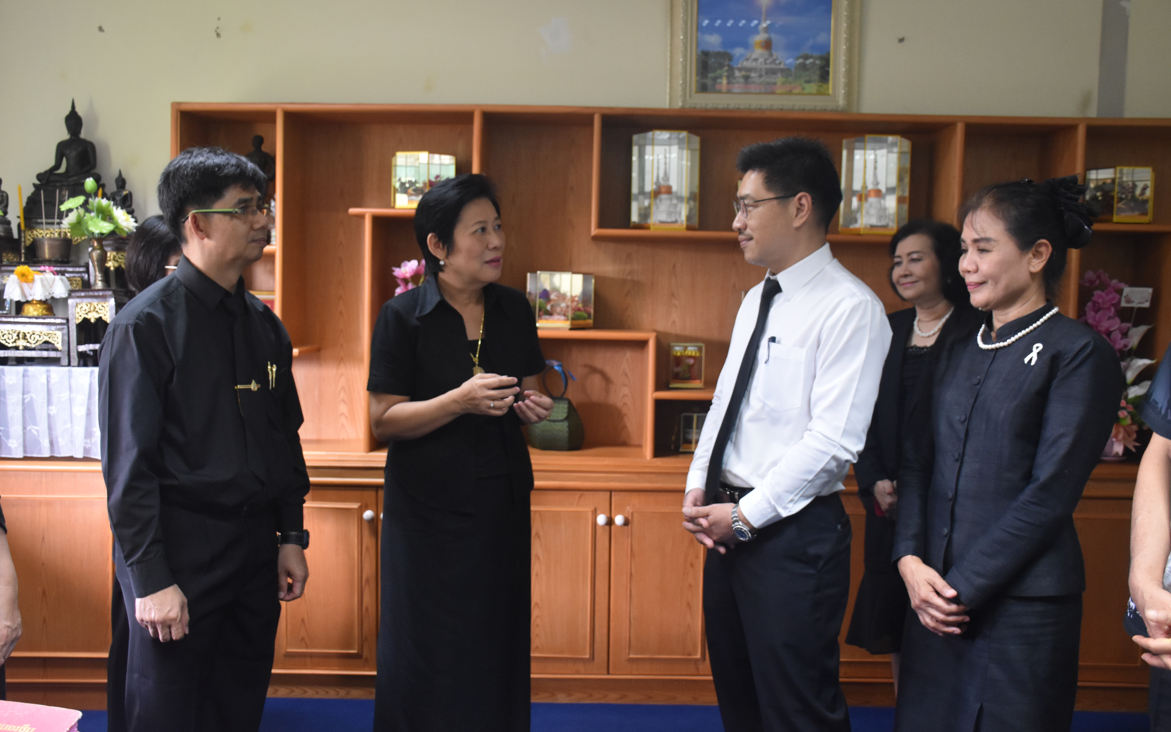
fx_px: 1133
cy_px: 356
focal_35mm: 36
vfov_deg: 35.8
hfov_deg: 54.6
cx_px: 584
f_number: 3.8
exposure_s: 1/60
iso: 1800
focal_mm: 23
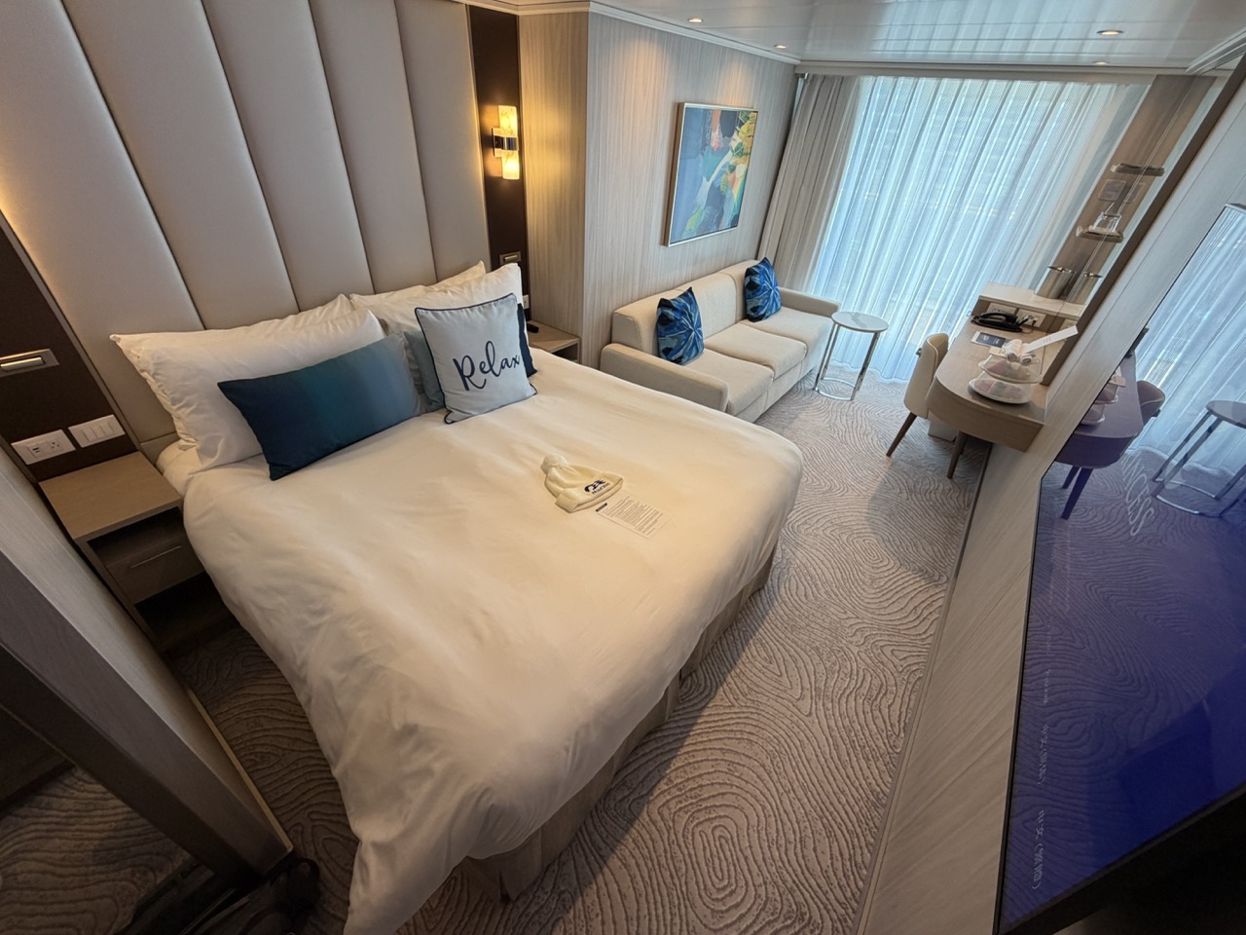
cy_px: 468
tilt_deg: -36.8
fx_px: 504
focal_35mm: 14
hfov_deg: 102.1
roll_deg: -3.4
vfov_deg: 85.7
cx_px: 623
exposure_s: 1/120
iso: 125
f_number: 2.2
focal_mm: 2.22
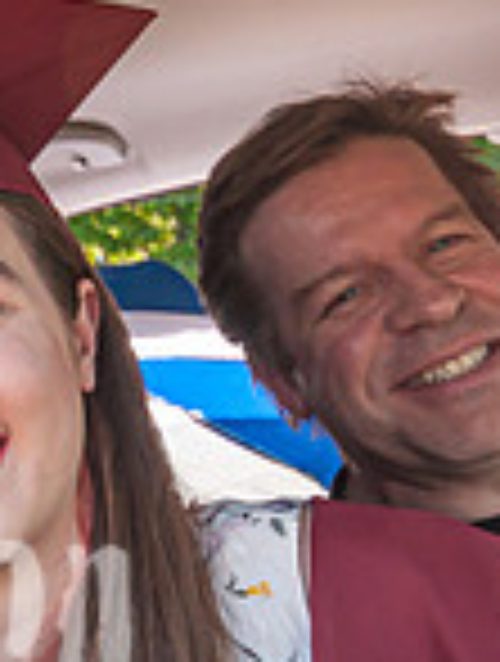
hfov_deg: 14.0
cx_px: -149
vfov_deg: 19.2
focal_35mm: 102
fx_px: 1956
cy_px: 435
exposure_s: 1/160
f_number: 6.3
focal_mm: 18
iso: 200
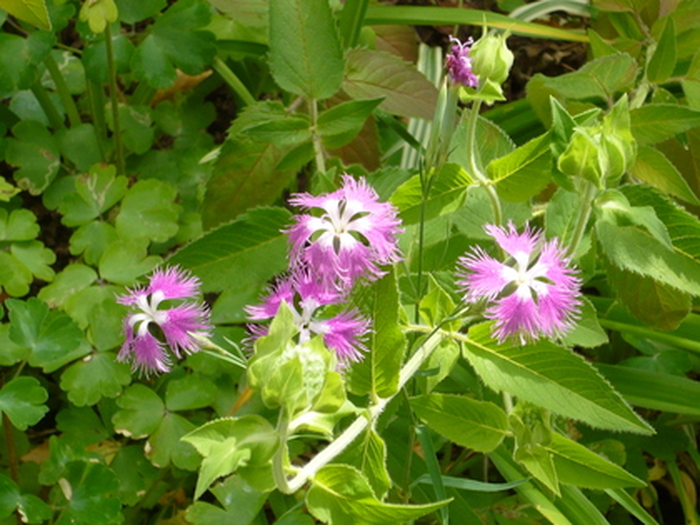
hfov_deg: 12.3
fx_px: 3235
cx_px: 350
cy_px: 262
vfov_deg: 9.3
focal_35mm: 160
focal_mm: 16.5
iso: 100
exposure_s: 1/160
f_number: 5.1
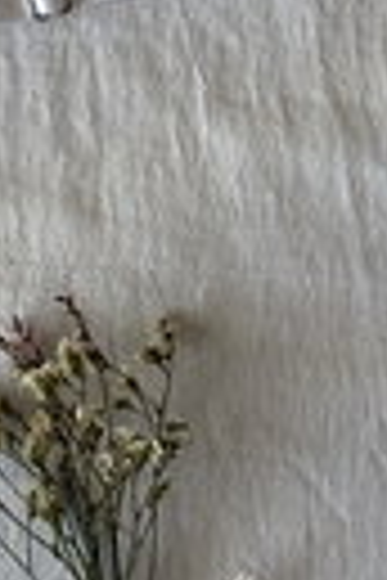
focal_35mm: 207
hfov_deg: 6.5
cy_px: -402
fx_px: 3338
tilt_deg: -86.0
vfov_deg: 9.5
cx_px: -333
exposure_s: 1/62
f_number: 1.78
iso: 100
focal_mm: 6.76
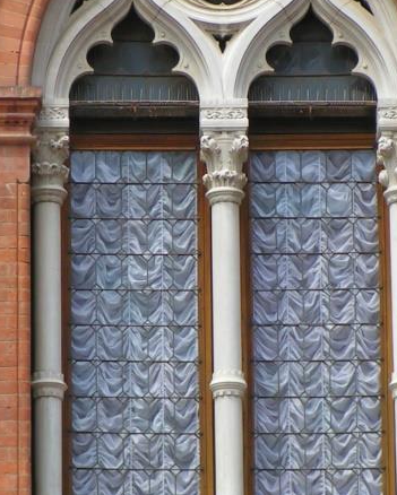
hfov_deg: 4.1
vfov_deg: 5.2
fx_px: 5487
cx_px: 240
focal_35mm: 374
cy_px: 238
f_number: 5
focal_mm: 25.1
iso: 50
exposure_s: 1/320
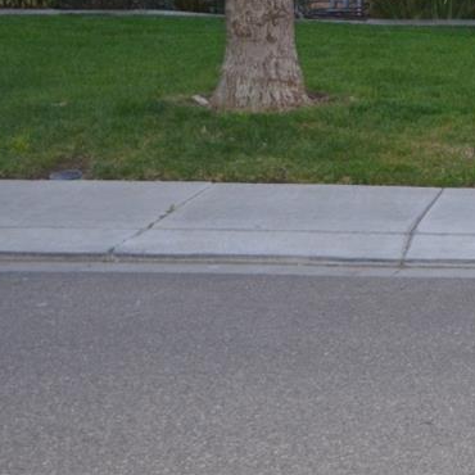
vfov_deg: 14.0
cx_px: 881
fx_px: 1843
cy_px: -160
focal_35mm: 119
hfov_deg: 13.1
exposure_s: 1/60
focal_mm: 23
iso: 560
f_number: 3.5
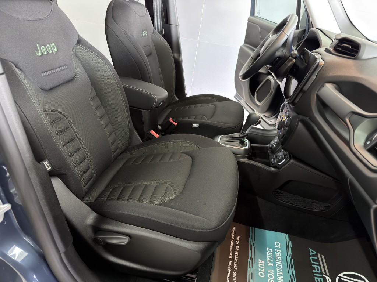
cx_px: 188
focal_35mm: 24
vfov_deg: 56.8
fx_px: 261
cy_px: 141
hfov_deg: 71.6
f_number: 1.78
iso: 640
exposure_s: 1/25
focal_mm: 6.76
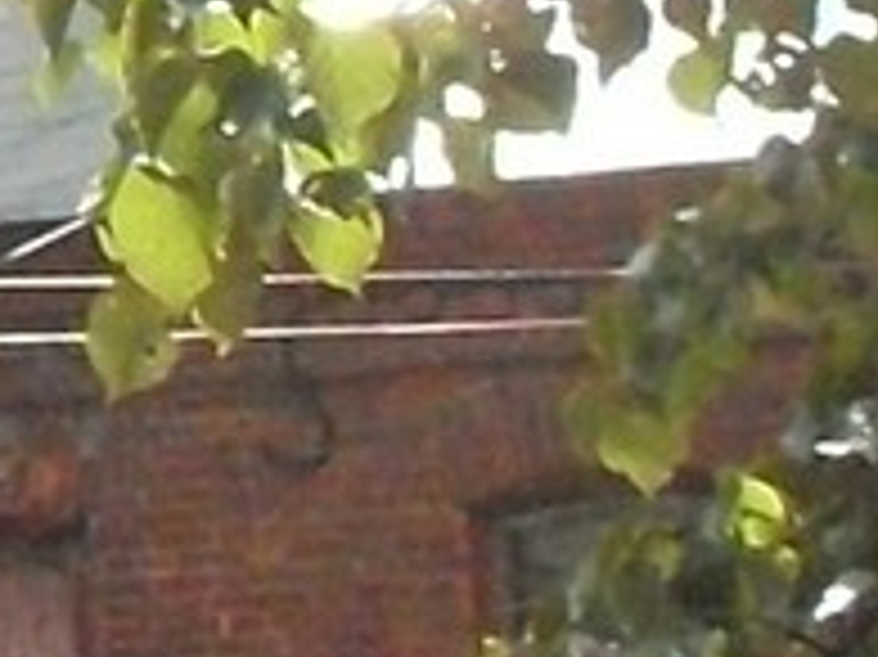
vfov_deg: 5.3
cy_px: -385
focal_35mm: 279
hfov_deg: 6.4
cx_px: -1938
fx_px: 7072
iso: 400
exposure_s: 1/250
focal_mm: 6.3
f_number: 8.4
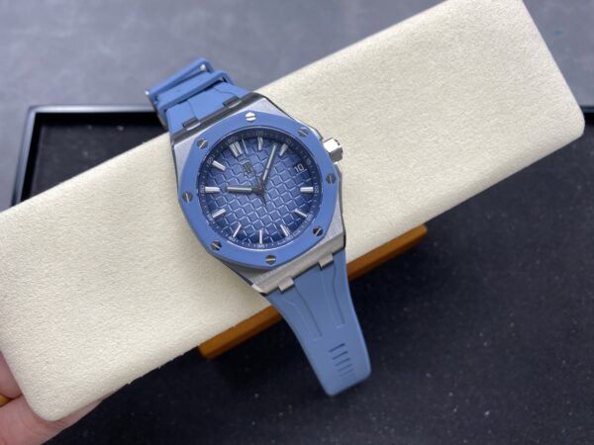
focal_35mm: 25
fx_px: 429
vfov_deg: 54.9
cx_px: 297
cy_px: 222
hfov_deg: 69.4
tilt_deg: -72.7
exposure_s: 1/125
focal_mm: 4.25
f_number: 1.8
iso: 32
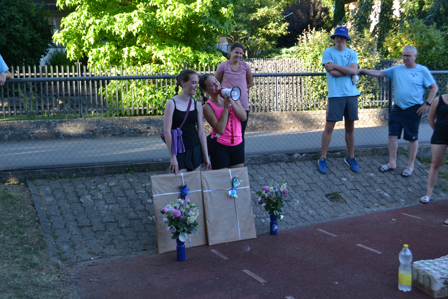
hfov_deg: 49.6
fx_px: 485
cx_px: 224
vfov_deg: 34.2
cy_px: 150
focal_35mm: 39
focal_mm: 26
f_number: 5.6
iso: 360
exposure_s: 1/125
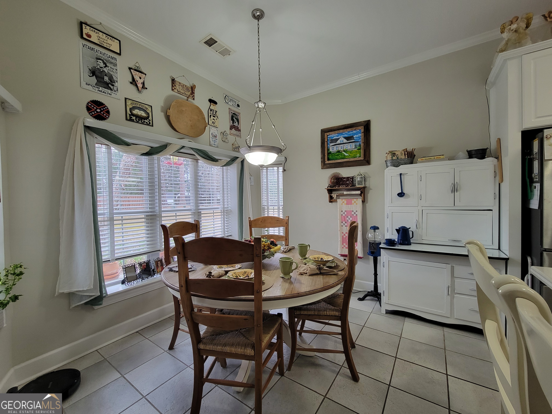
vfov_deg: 89.9
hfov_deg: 106.2
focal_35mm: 13
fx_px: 207
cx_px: 276
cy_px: 207
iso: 125
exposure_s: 1/60
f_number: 2.2
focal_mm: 2.2
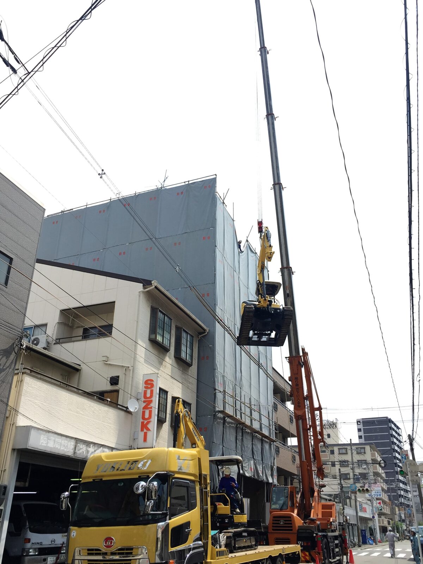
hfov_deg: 48.2
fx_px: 472
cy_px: 282
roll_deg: -0.1
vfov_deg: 61.6
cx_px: 212
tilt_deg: +26.4
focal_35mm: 29
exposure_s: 1/1236
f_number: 2.2
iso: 32
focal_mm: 4.15
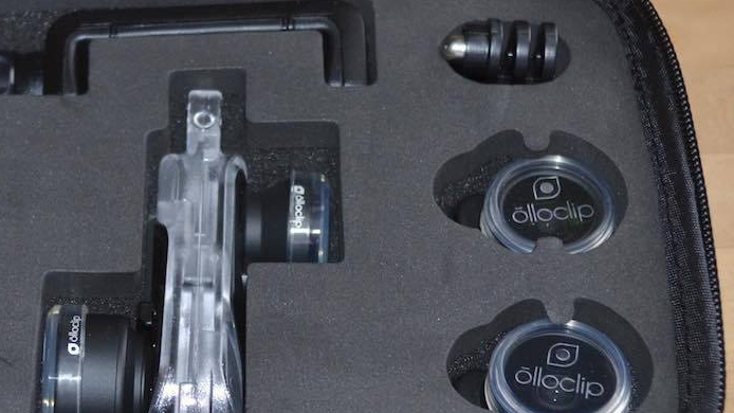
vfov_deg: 15.9
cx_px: 167
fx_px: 1479
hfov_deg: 27.4
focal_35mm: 76
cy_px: 185
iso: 900
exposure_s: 1/60
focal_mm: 28
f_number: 4.5
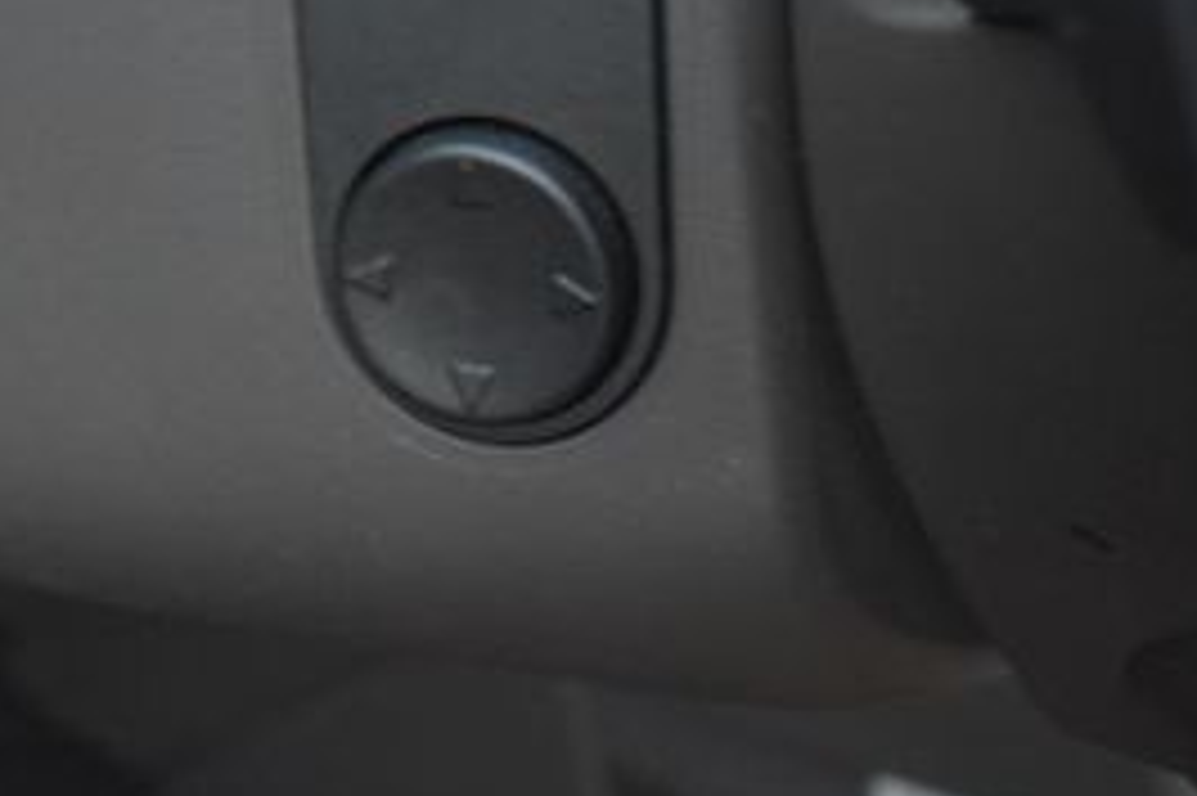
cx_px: 171
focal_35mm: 65
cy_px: -92
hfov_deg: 29.9
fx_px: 2160
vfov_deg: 19.9
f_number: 3.5
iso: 1600
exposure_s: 1/125
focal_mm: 18
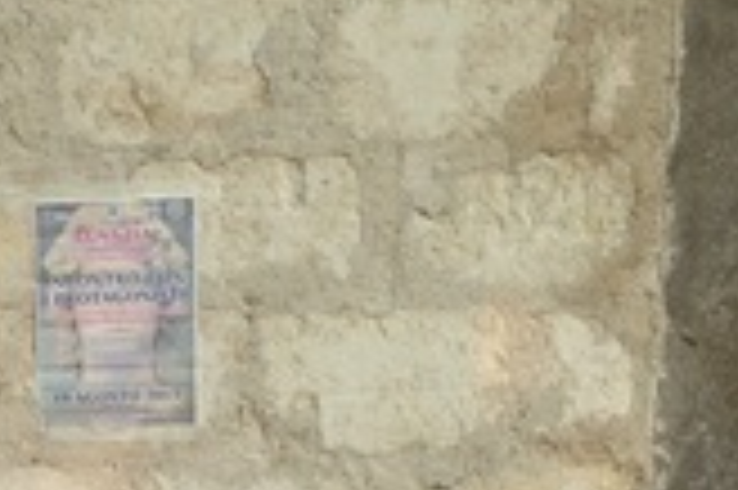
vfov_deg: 9.7
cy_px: 890
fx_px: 2744
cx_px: -90
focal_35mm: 134
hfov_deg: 14.9
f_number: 2.4
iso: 50
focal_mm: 4.13
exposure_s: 1/168
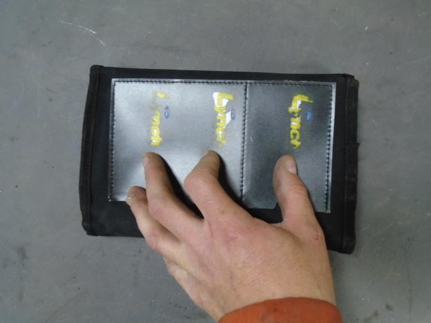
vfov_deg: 53.1
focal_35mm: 26
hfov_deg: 67.3
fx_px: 324
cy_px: 162
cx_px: 216
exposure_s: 1/30
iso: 400
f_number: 3.2
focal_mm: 4.6
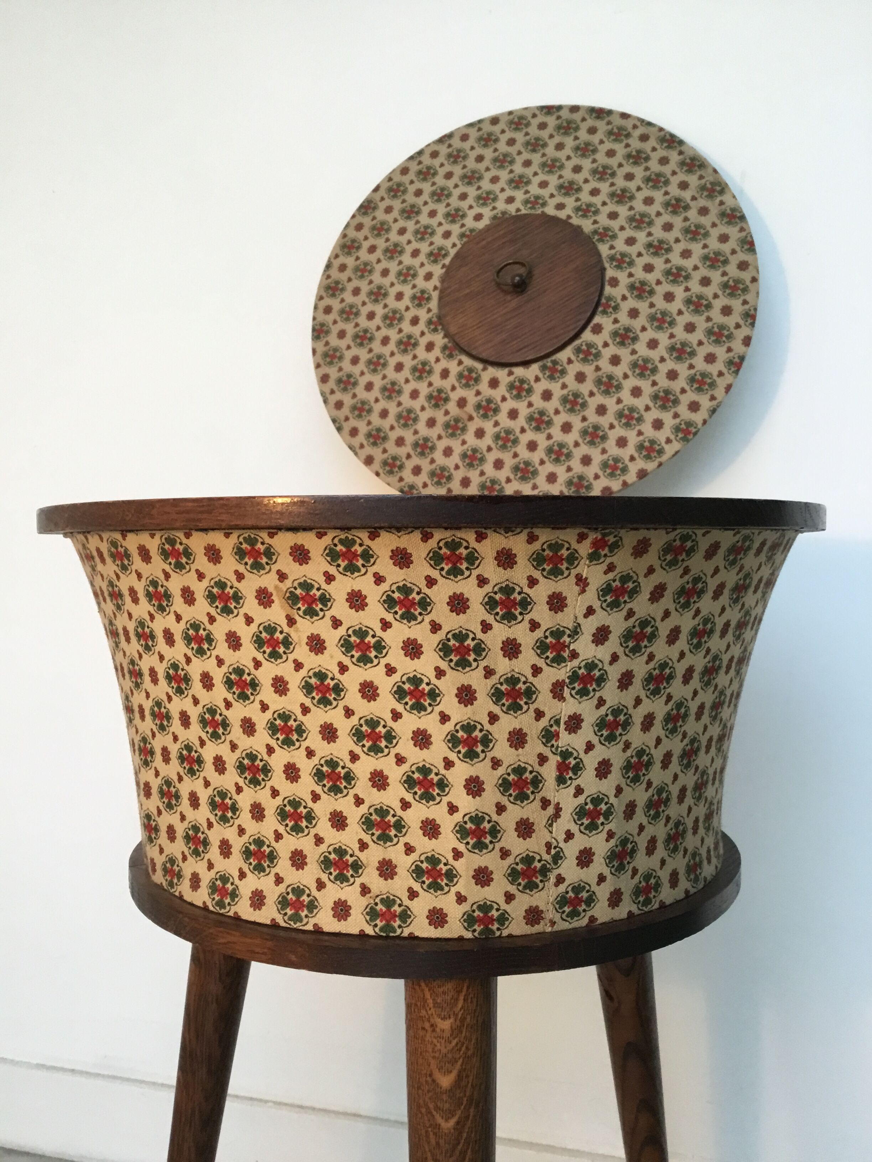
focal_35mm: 31
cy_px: 581
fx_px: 1041
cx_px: 436
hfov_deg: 45.4
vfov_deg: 58.4
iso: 64
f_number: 2.4
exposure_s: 1/33
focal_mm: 3.3
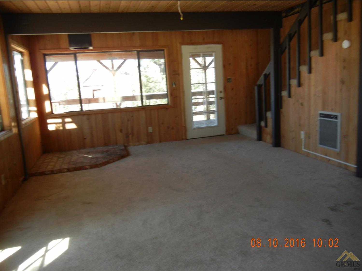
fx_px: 314
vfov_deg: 46.8
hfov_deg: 60.0
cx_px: 181
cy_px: 136
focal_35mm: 30
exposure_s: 1/68
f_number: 3.5
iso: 160
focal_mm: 5.4
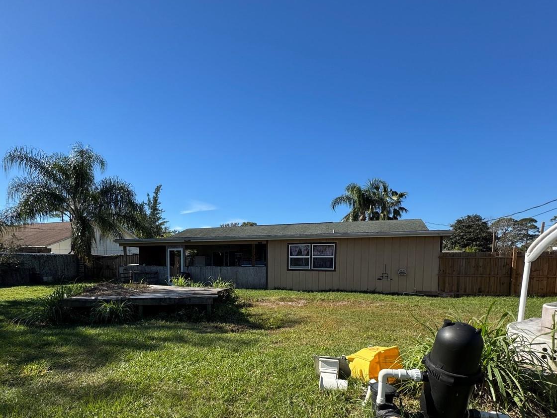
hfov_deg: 81.3
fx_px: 322
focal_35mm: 20
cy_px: 286
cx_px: 239
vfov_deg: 63.9
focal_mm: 2.22
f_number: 2.2
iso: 40
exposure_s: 1/1160
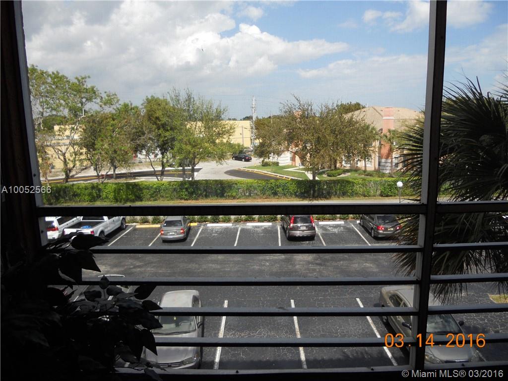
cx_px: 254
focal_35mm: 27
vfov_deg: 51.4
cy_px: 190
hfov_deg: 65.3
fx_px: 396
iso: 80
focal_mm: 4.9
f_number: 3.2
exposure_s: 1/640
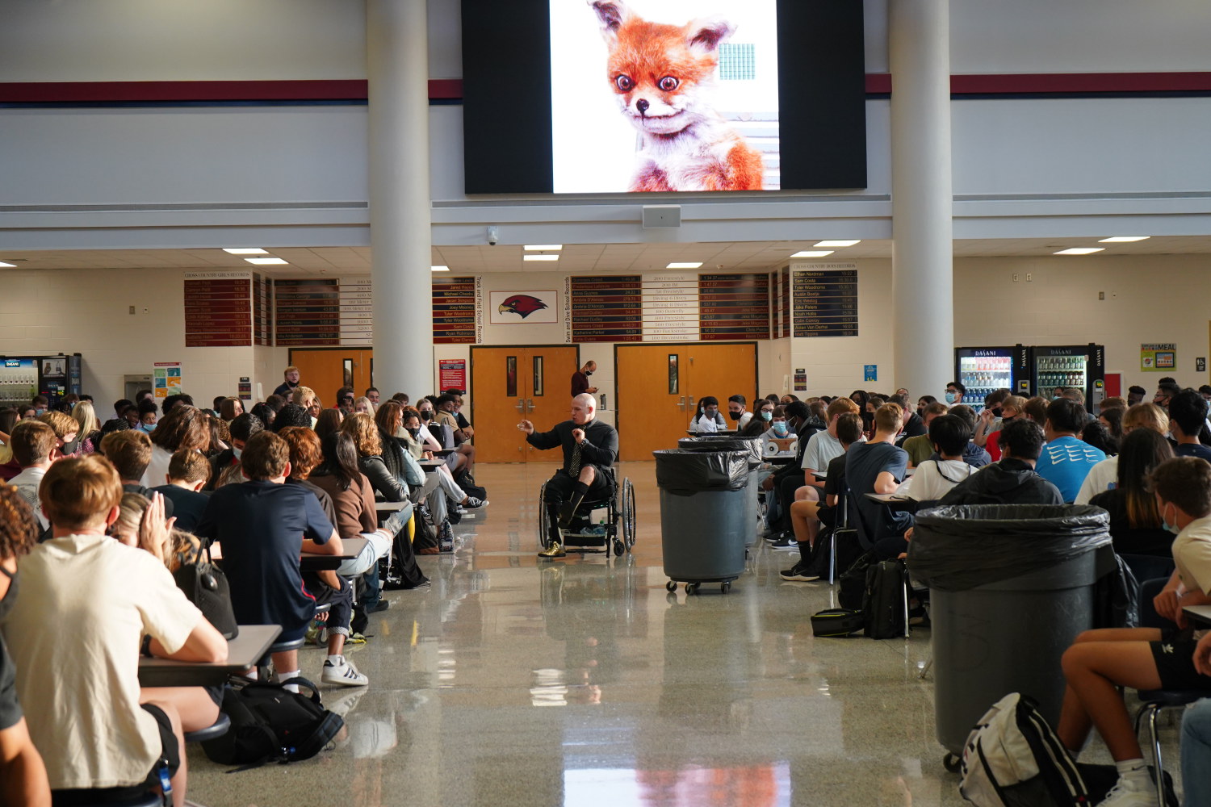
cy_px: 404
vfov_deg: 25.1
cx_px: 606
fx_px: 1816
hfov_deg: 36.9
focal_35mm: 54
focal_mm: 54
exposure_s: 1/160
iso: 1600
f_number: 5
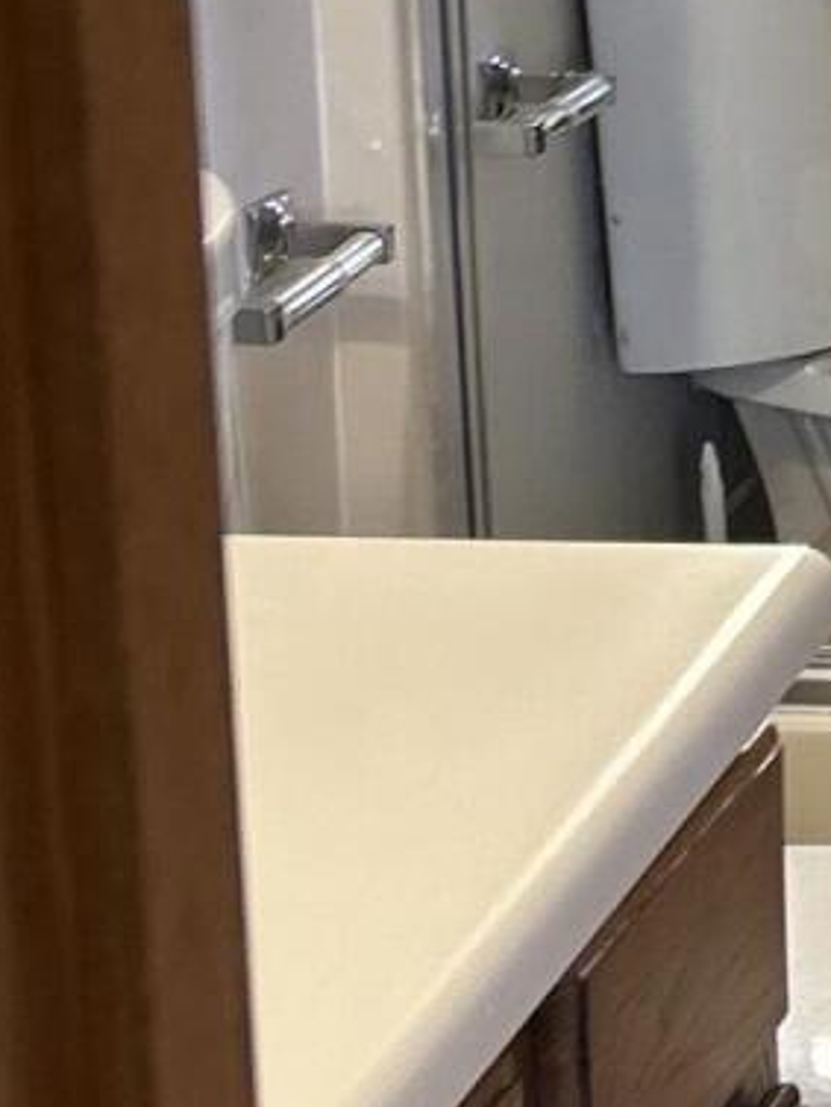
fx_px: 4415
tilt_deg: -12.0
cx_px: 2138
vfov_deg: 14.0
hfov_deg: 9.3
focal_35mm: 138
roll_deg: -1.4
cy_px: -109
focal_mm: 5.7
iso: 100
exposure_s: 1/60
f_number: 1.5
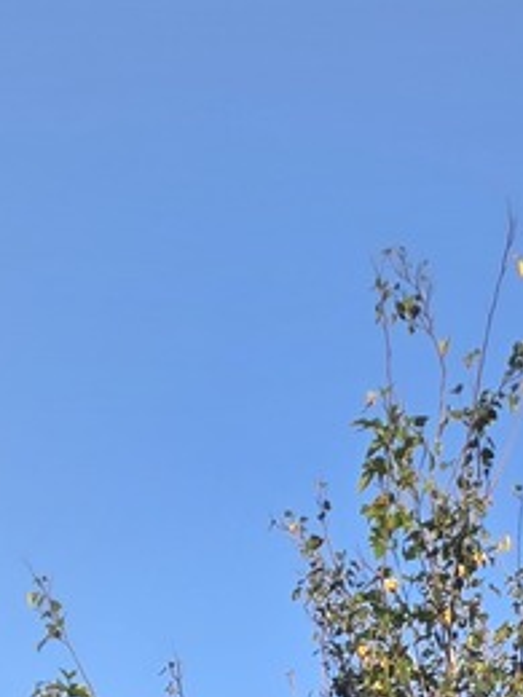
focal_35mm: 72
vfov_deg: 15.2
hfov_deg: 20.2
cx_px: 408
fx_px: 1450
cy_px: 1665
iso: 40
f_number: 1.9
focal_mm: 2.2
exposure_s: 1/556
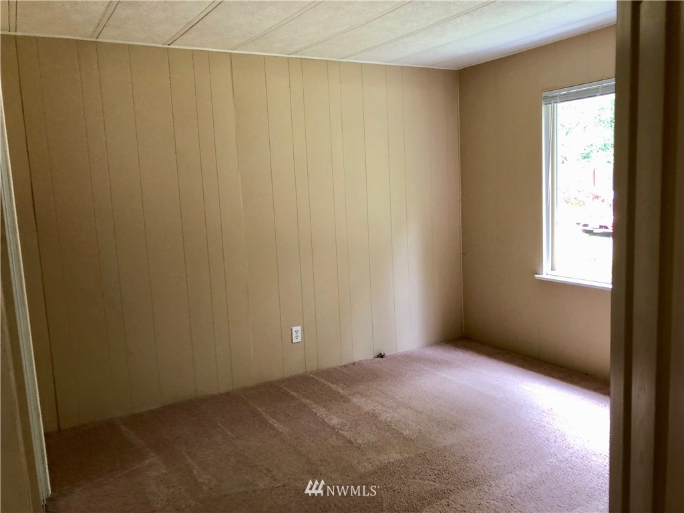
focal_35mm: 28
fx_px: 553
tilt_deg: -8.7
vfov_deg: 49.7
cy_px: 256
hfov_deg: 63.4
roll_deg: +2.5
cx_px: 342
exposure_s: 1/30
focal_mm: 3.99
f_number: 1.8
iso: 40
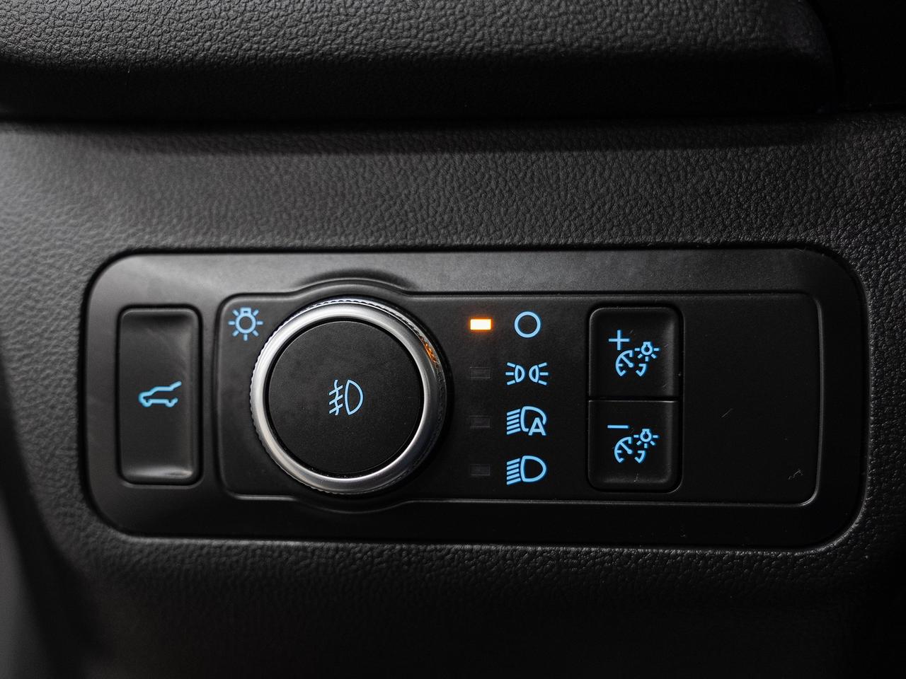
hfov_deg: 37.0
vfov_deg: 28.3
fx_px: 1345
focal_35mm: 51
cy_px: 390
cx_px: 336
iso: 1000
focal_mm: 37.8
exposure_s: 1/30
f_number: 3.5
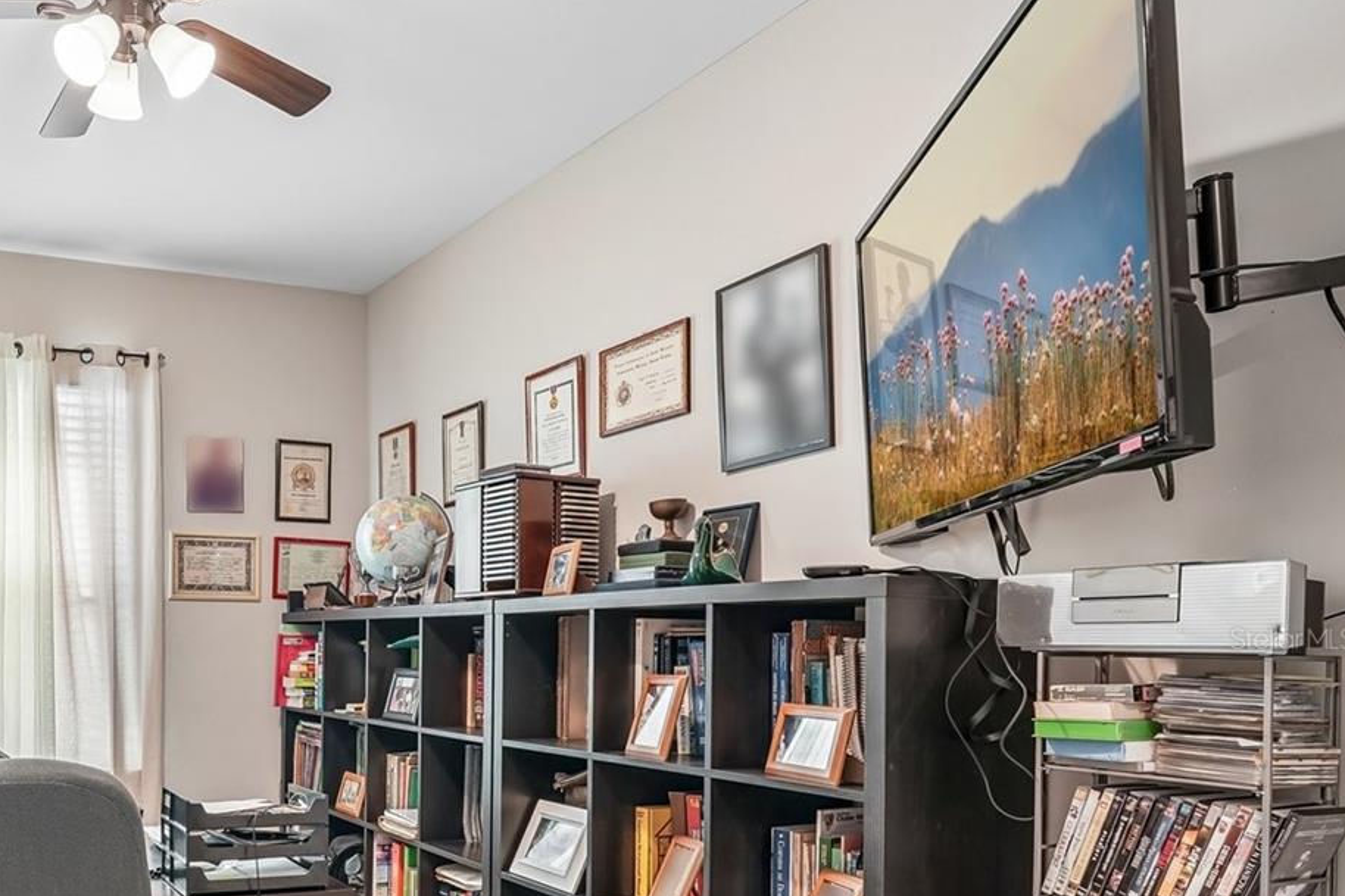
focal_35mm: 28
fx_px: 1046
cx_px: 184
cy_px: 639
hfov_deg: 58.0
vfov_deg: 45.2
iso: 400
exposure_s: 1/4
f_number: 8
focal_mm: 16
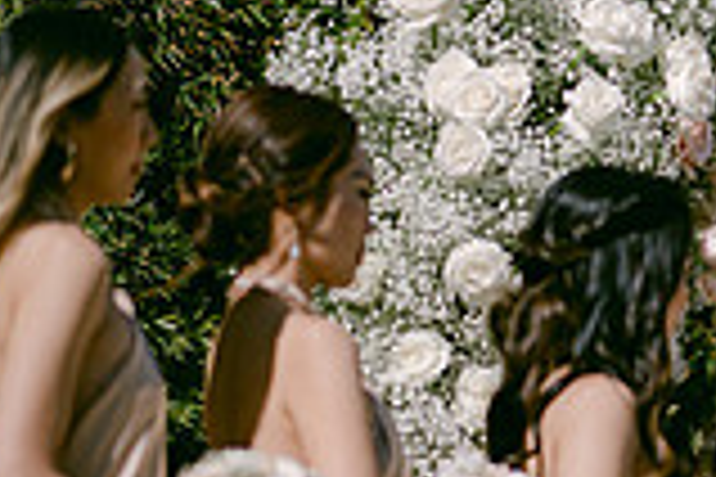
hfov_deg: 5.2
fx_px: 7796
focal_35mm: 392
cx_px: 1185
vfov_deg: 3.5
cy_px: 308
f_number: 1.4
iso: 200
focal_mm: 105
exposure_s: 1/32000
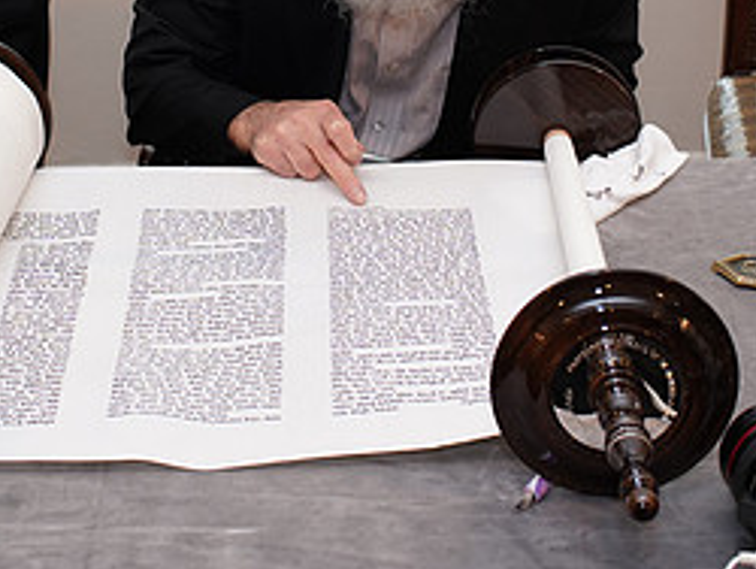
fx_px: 1705
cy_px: -2
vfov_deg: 18.4
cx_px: 360
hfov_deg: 25.0
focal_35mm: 78
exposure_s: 1/125
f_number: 5.6
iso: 1600
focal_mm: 35
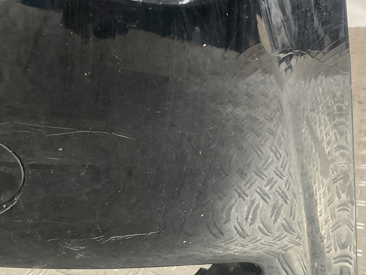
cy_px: 91
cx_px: 232
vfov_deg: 28.4
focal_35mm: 51
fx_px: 539
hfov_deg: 37.2
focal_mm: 3
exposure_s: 1/50
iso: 80
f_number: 1.8
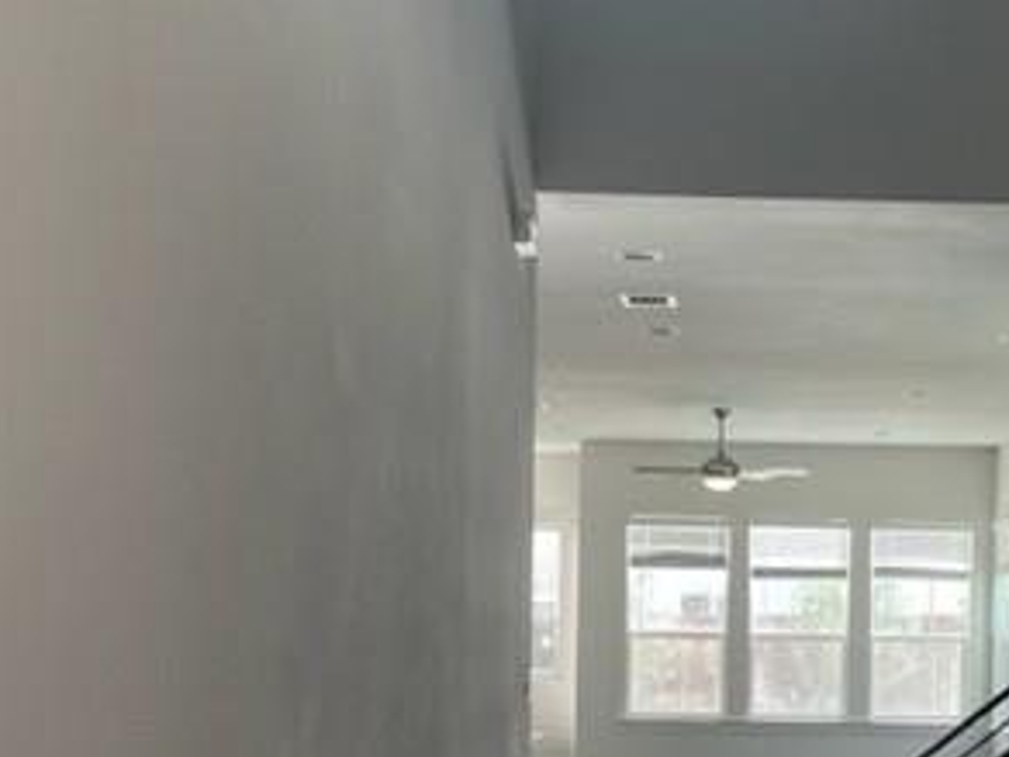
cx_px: 819
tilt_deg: +0.5
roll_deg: -1.1
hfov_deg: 32.8
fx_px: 1661
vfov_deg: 25.1
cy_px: 629
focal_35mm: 57
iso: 64
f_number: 1.6
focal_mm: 4.2
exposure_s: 1/120
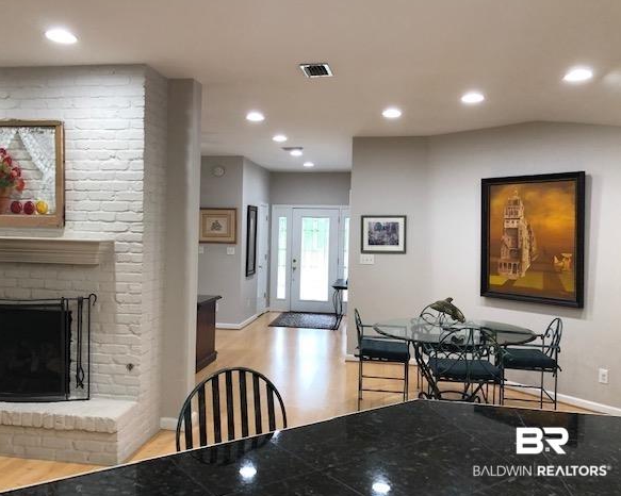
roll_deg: -0.4
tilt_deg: -2.3
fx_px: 551
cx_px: 287
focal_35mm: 30
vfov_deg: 48.5
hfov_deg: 58.7
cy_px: 246
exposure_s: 1/30
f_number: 1.8
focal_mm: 4
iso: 40
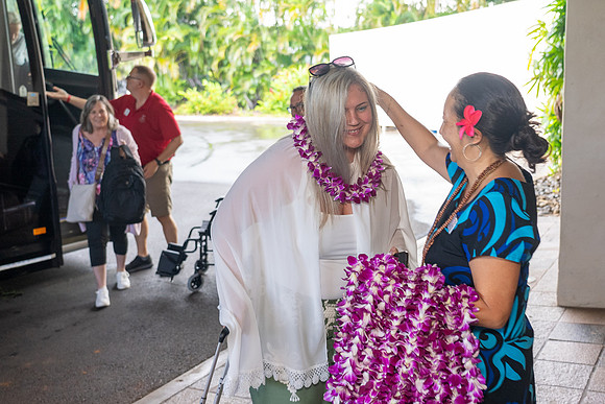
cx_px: 325
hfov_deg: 51.1
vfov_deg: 35.4
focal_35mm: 38
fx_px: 633
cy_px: 187
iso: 1000
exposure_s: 1/125
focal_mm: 35
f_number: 4
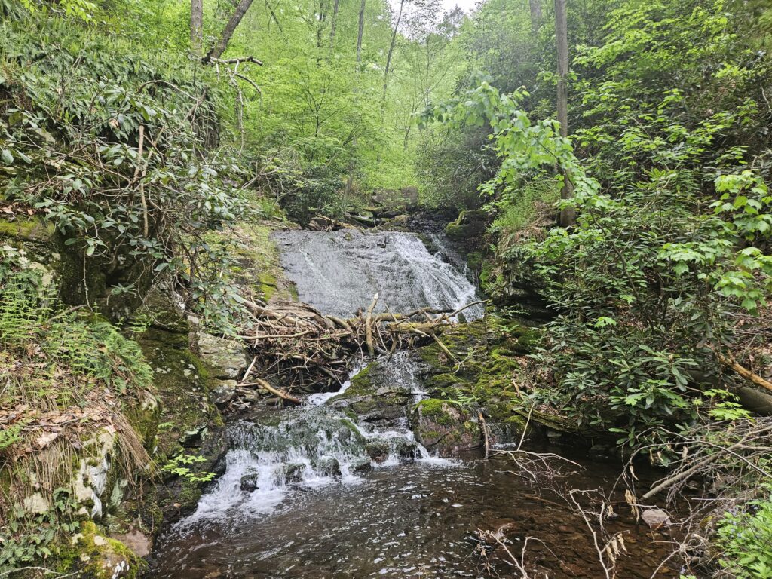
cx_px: 386
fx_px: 513
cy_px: 290
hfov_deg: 73.9
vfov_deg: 58.9
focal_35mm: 23
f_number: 1.8
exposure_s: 1/120
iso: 50
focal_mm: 5.4
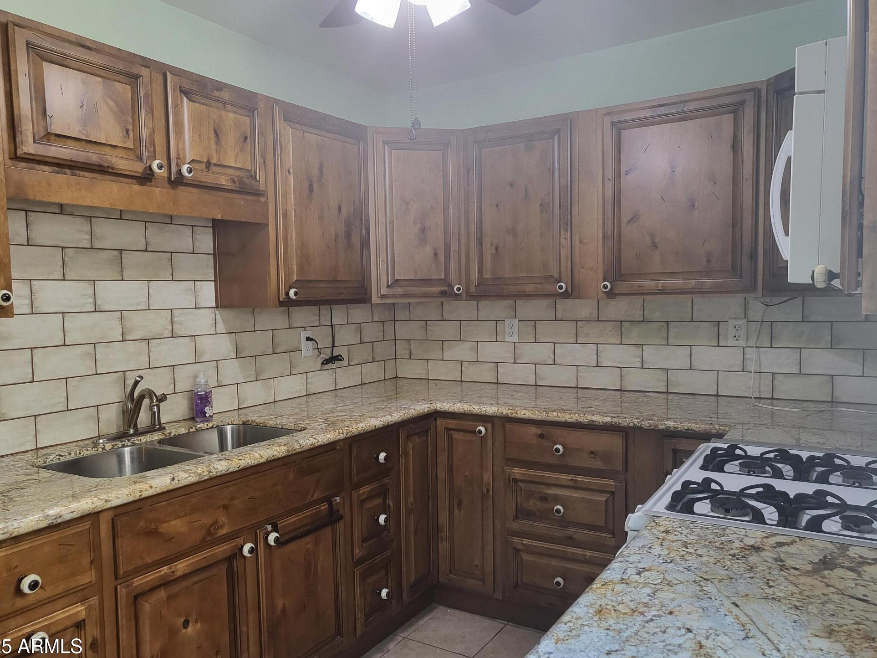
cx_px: 422
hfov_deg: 65.3
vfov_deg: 51.3
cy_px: 336
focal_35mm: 27
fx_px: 684
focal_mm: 4.25
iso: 200
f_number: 1.8
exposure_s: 1/40
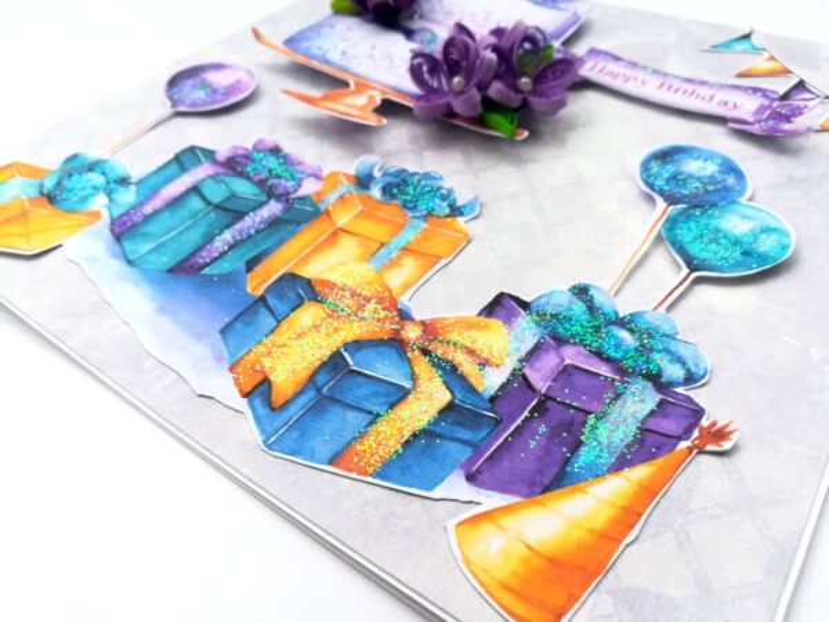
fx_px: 623
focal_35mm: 26
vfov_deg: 53.1
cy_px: 311
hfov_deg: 67.3
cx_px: 414
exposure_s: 1/100
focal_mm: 3.83
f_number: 2.2
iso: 50
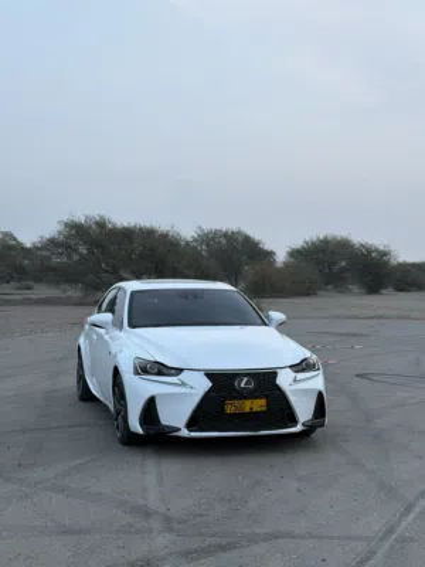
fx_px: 851
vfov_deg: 36.8
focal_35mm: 52
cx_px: 212
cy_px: 284
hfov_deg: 28.0
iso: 50
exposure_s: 1/103
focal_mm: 5.96
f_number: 1.6
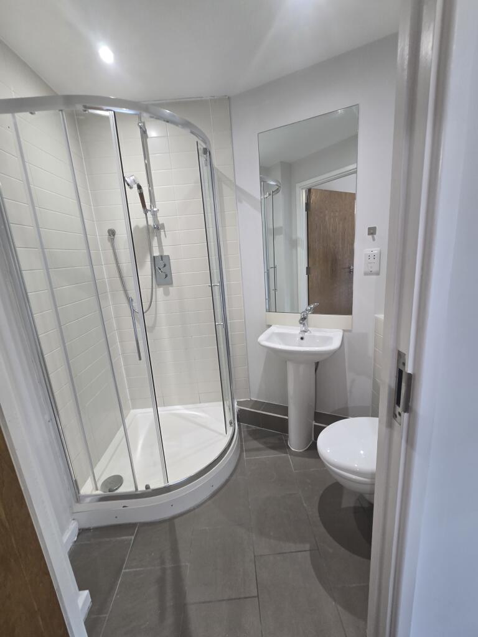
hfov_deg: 89.9
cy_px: 318
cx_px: 239
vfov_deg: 106.2
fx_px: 239
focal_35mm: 13
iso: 125
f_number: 2.2
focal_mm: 2.2
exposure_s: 1/50
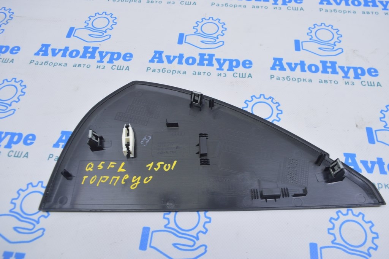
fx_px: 292
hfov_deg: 67.4
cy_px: 130
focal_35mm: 27
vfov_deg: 47.9
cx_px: 194
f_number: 5.6
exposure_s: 1/20
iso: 400
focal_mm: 18
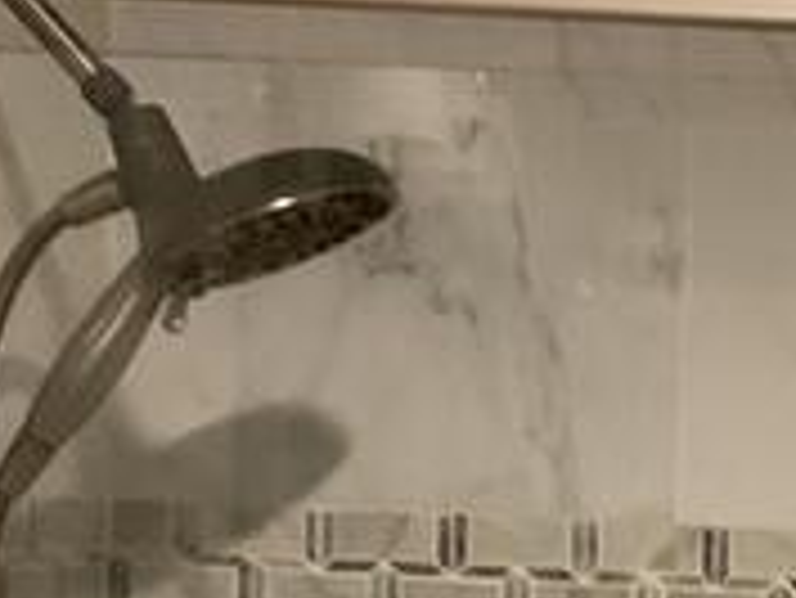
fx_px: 2416
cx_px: 944
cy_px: 710
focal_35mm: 105
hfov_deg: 17.8
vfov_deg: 13.7
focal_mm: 3
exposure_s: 1/40
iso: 200
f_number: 1.8
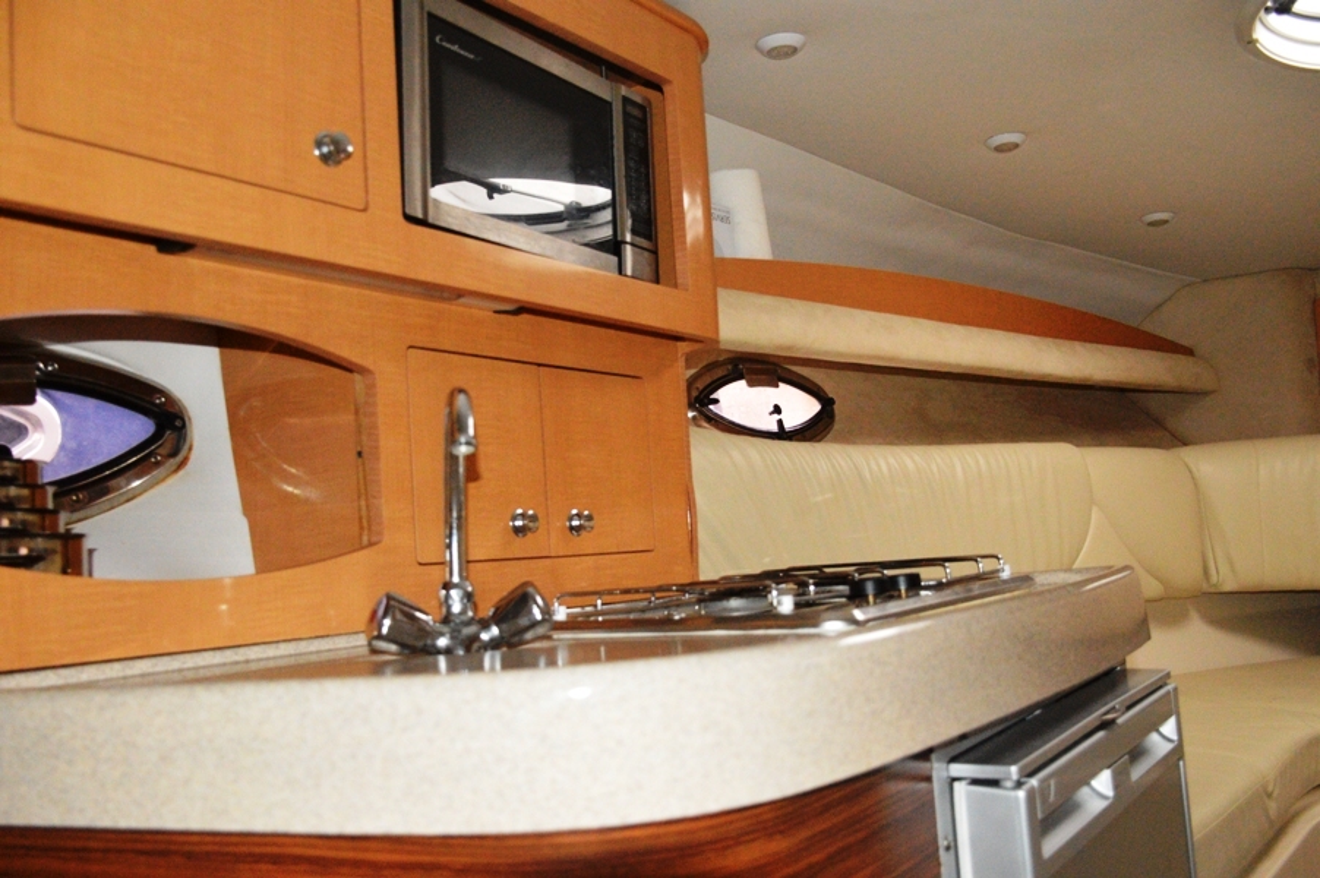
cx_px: 660
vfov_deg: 39.9
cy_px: 439
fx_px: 1209
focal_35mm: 33
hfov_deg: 57.3
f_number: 3.5
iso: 3600
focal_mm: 22
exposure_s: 1/125
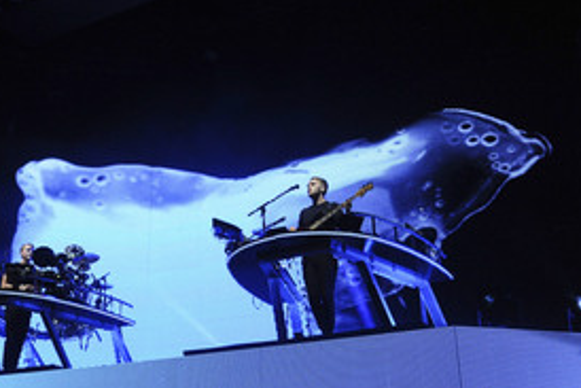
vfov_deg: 29.3
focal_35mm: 46
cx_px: 208
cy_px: 178
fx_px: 743
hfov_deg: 42.3
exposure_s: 1/125
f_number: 2.8
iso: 1600
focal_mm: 28
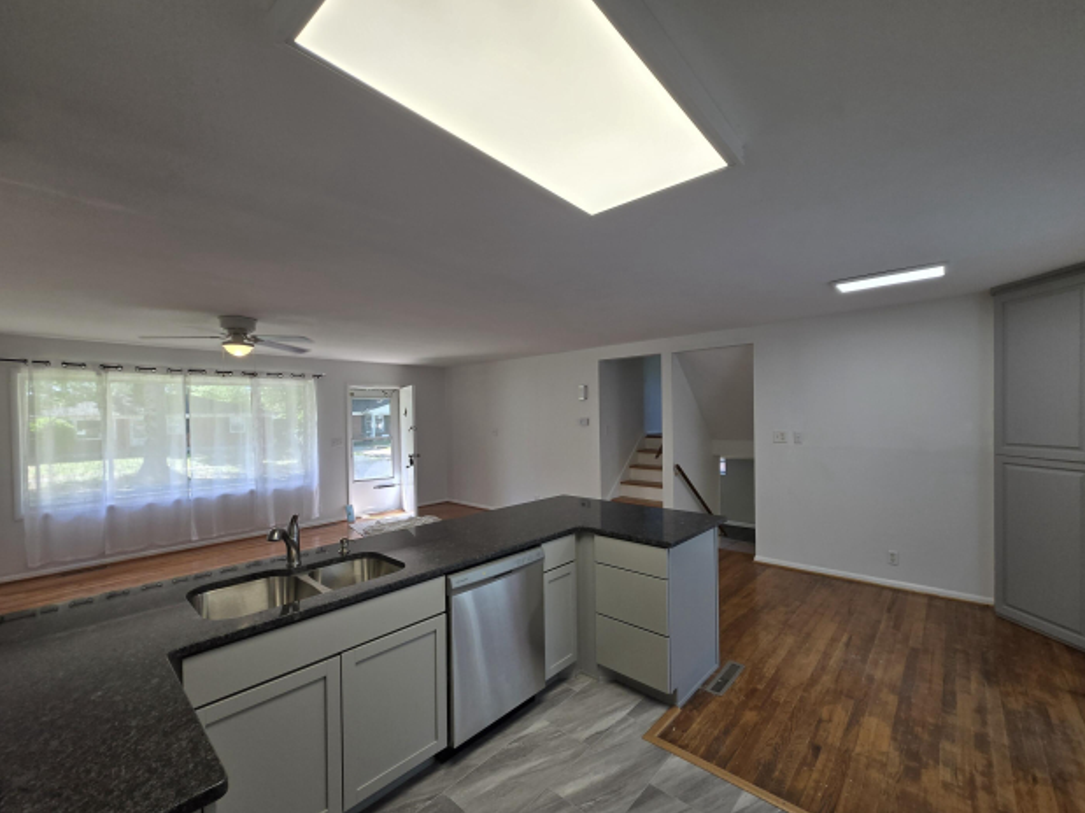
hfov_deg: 102.1
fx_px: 439
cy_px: 429
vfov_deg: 85.6
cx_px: 546
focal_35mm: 14
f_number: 2.2
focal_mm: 1.7
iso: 32
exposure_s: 1/60
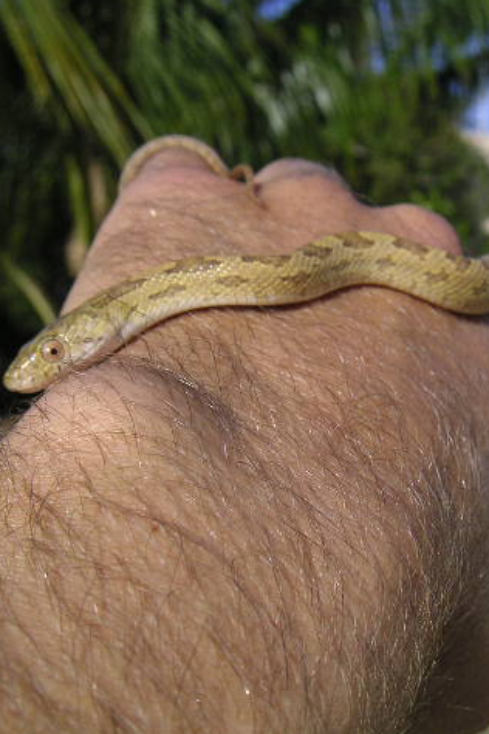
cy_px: 369
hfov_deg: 25.8
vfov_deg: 38.2
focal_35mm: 52
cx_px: 333
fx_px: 1059
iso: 50
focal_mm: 5.7
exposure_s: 1/180
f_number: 6.7
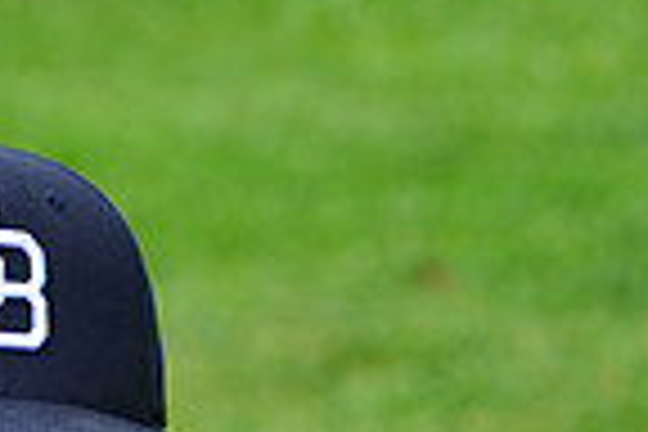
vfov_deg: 2.1
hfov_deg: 3.2
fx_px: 11609
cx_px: -4
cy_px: 767
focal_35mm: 645
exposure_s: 1/200
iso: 160
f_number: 10
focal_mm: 160
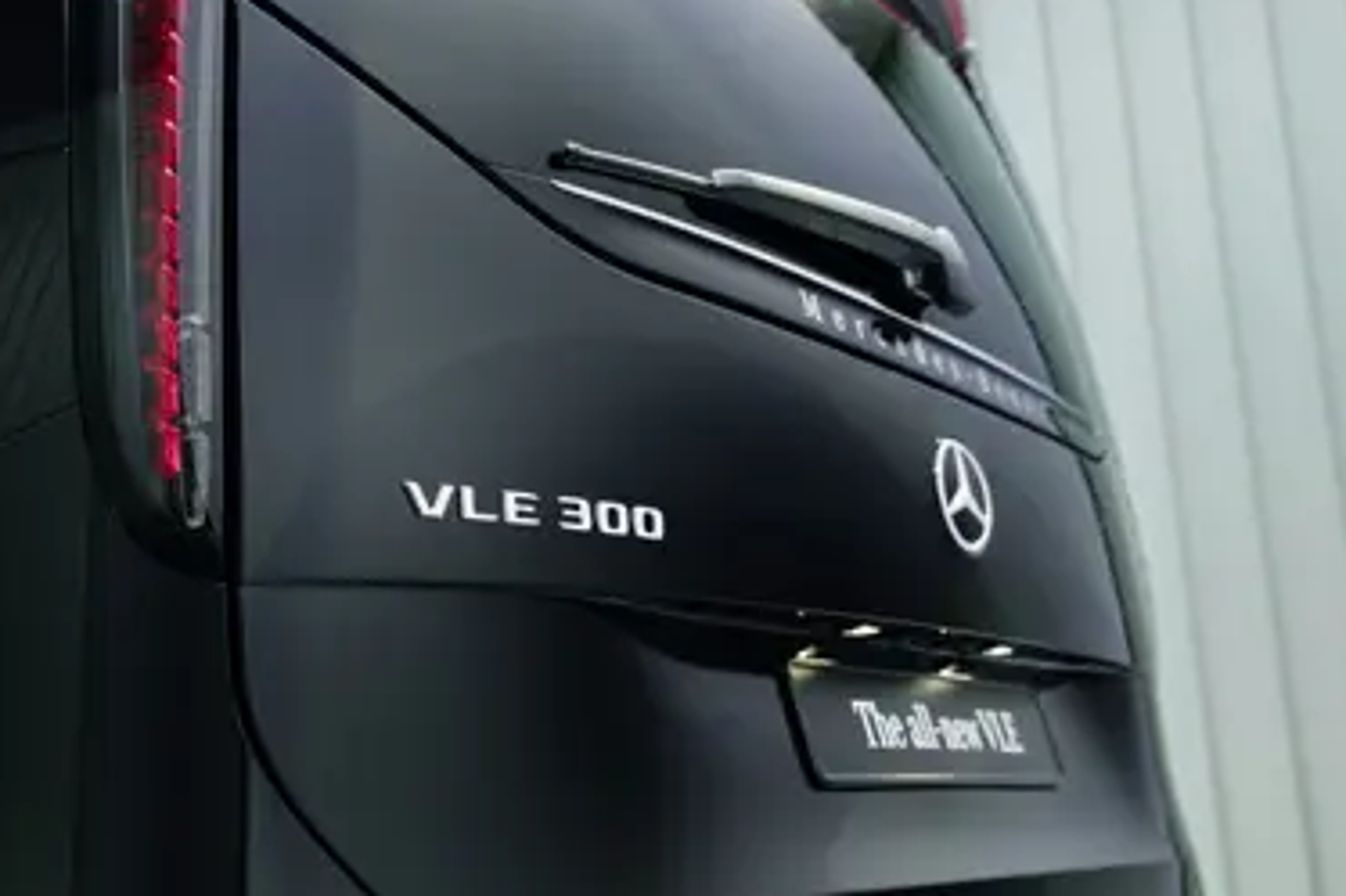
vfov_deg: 29.2
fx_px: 1719
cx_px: 709
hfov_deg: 42.7
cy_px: 453
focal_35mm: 46
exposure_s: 1/13
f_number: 4
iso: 100
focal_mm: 43
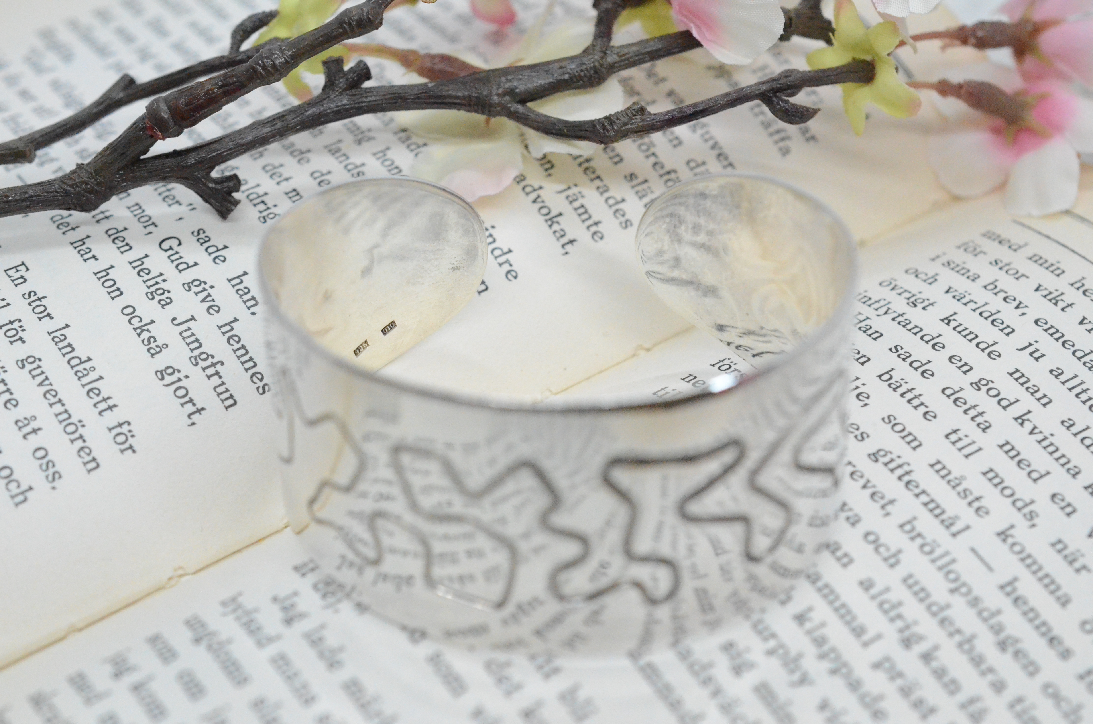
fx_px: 1818
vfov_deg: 22.5
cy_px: 362
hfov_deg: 33.5
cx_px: 546
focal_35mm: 60
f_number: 6.3
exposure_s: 1/3200
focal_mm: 40
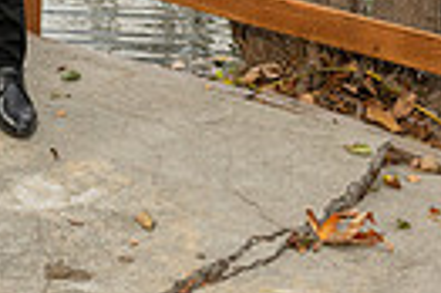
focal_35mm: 142
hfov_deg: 13.4
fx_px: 1737
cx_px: -273
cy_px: -322
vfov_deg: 9.0
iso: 200
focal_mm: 32
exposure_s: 1/125
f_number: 5.6
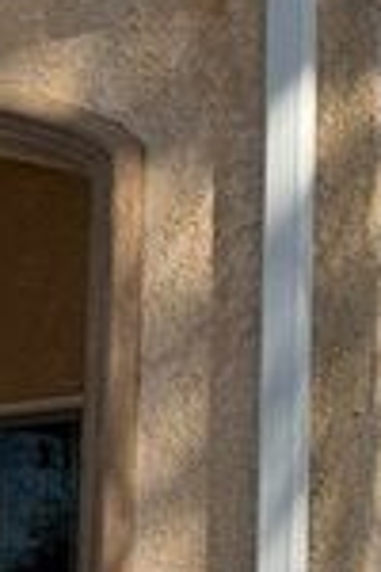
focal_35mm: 142
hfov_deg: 8.7
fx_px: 2254
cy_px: 845
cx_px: -560
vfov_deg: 13.6
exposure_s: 1/2494
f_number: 1.8
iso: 64
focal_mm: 6.93
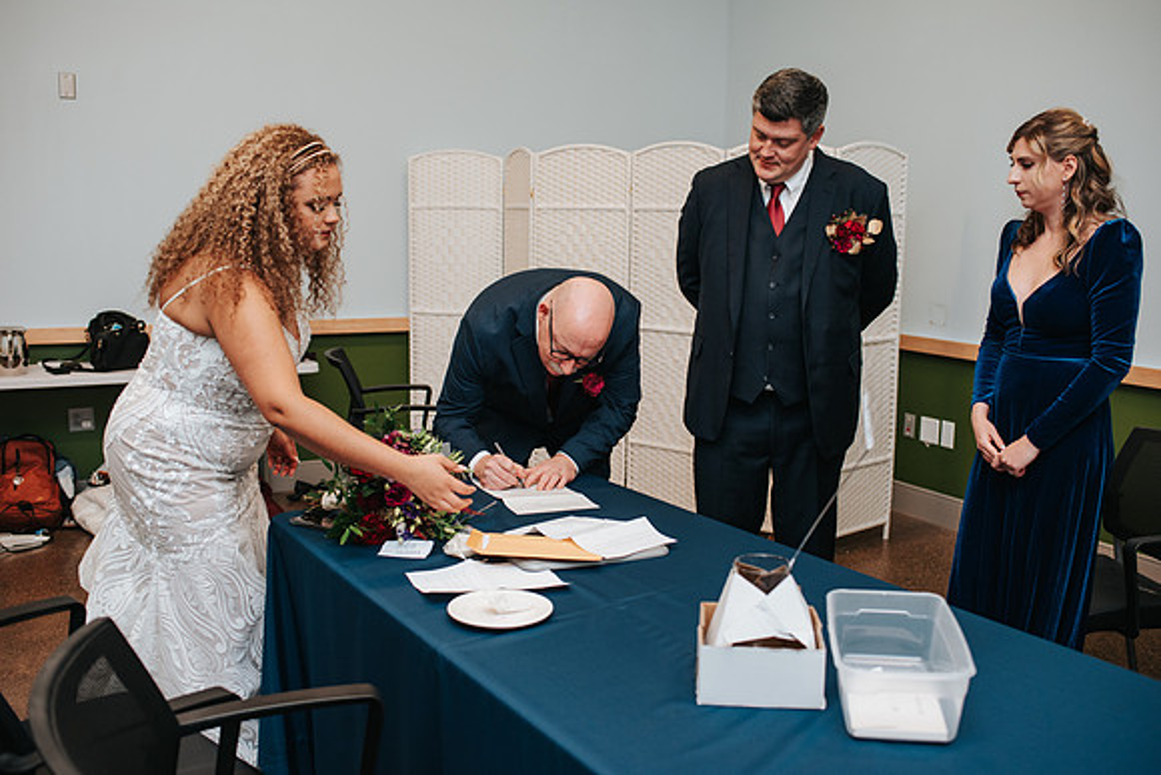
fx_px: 1129
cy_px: 388
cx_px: 580
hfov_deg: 54.4
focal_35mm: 35
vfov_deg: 37.9
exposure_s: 1/200
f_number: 2.8
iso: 800
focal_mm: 35
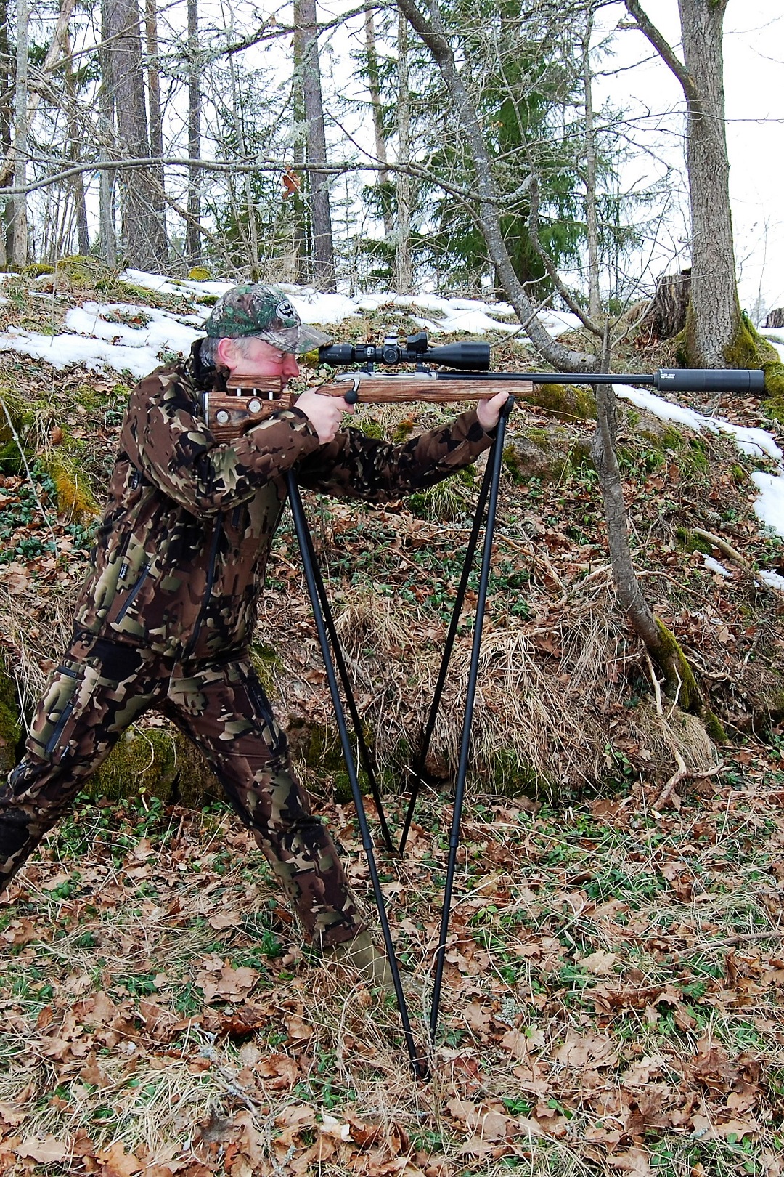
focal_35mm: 27
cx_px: 392
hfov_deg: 47.9
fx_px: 882
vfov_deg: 67.4
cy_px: 588
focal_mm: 18
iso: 140
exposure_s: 1/125
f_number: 5.6
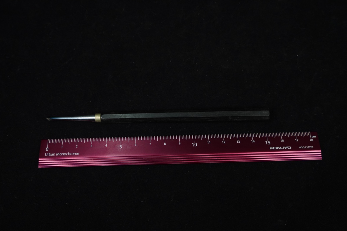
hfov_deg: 46.4
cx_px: 174
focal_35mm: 42
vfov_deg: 31.9
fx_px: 405
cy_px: 116
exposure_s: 1/400
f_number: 4
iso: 800
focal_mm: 28
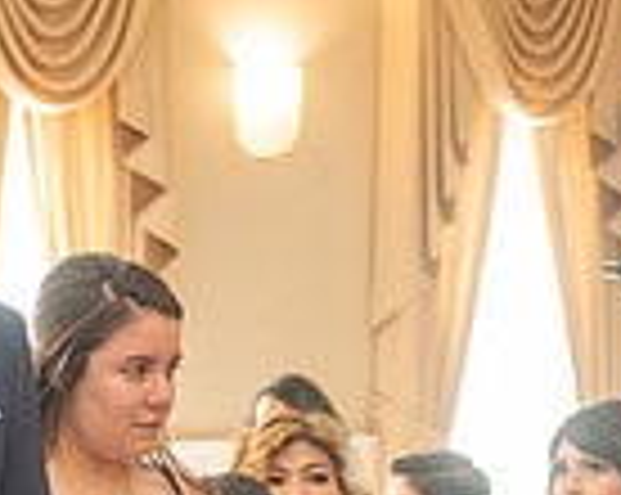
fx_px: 5065
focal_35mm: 276
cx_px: 266
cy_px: 722
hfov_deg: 7.0
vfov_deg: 5.5
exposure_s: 1/200
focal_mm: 70
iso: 1250
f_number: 4.5
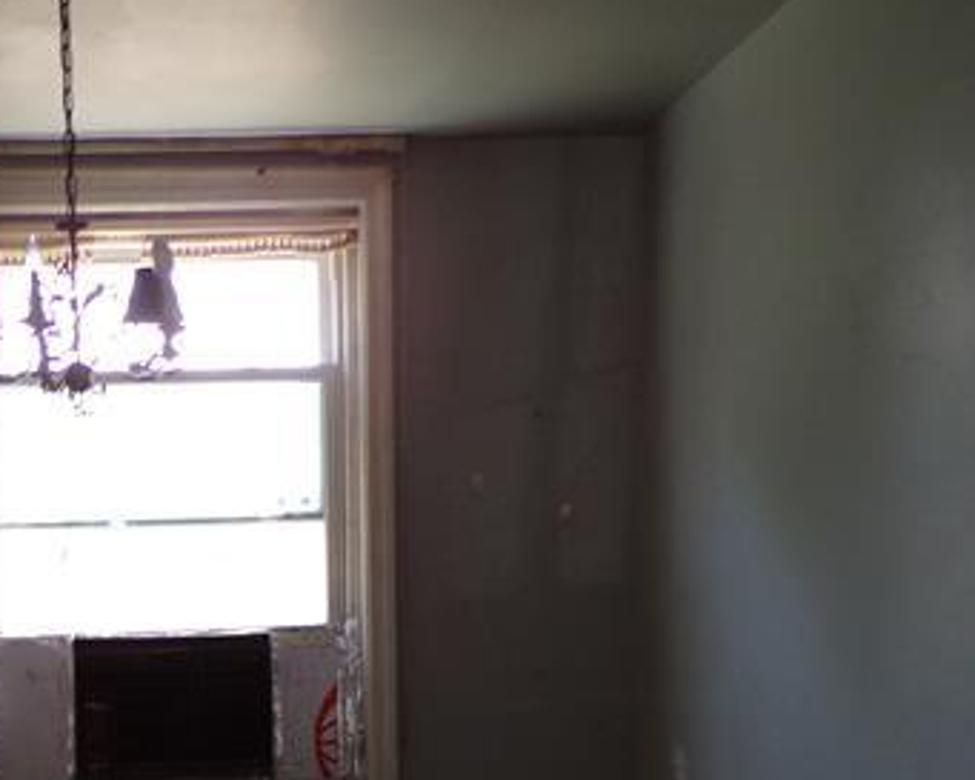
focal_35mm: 55
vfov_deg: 26.1
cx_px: 186
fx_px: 1588
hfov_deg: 33.1
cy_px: 794
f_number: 3
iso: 125
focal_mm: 4.3
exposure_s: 1/34
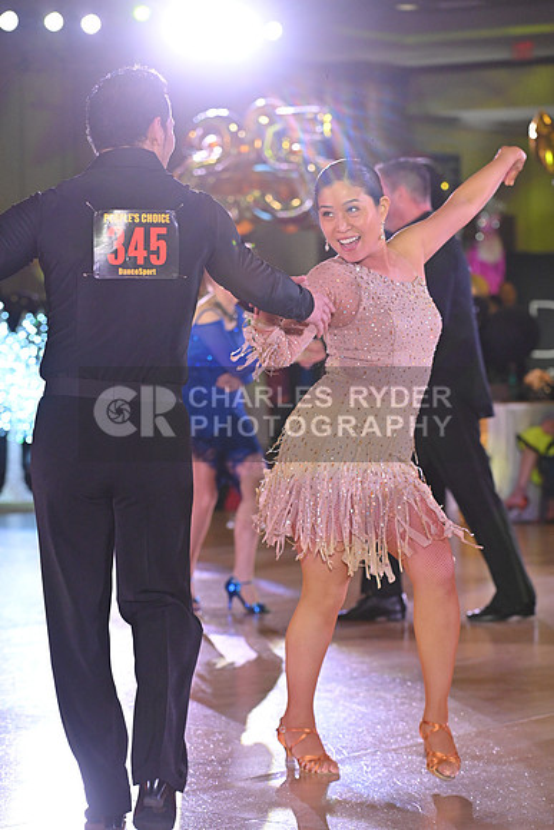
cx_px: 277
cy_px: 415
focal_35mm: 110
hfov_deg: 12.5
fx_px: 2537
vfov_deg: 18.6
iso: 3200
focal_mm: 110
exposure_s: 1/400
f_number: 5
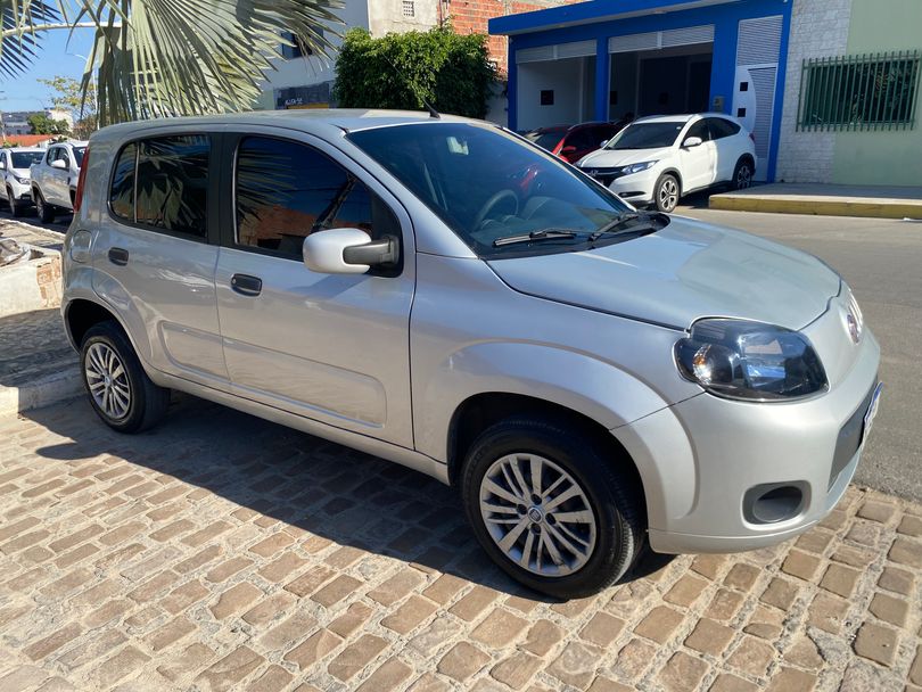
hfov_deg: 67.3
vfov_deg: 53.1
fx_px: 693
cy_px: 346
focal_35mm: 26
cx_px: 461
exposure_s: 1/1701
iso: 32
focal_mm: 4.25
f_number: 1.8
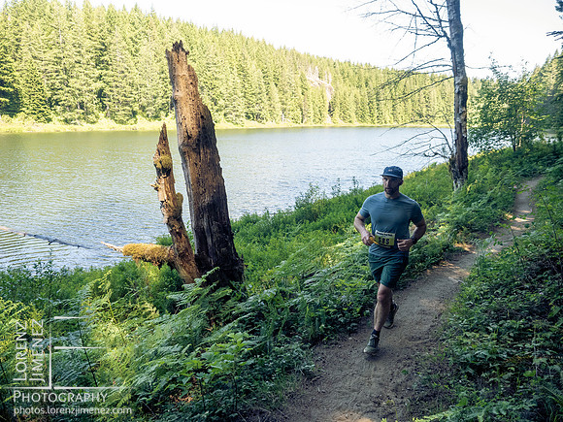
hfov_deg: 71.6
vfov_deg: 56.8
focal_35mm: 24
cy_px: 211
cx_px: 282
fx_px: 390
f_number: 2.8
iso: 1250
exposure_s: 1/1000
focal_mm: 12
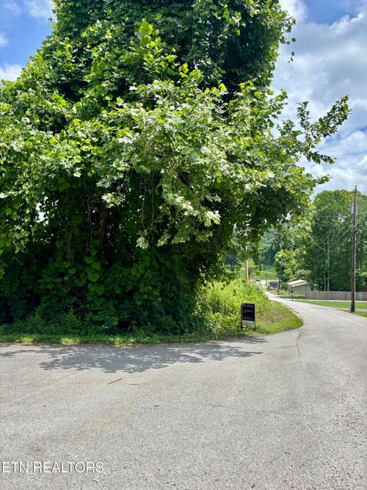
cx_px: 184
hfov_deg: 53.0
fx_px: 368
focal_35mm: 26
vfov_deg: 67.3
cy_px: 245
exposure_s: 1/2513
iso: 50
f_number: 1.6
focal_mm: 5.96
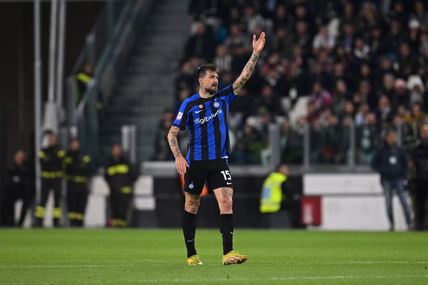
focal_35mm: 600
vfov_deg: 2.3
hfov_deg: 3.4
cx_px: 214
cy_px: 142
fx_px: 7131
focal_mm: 400
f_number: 3.2
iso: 1600
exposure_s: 1/1600
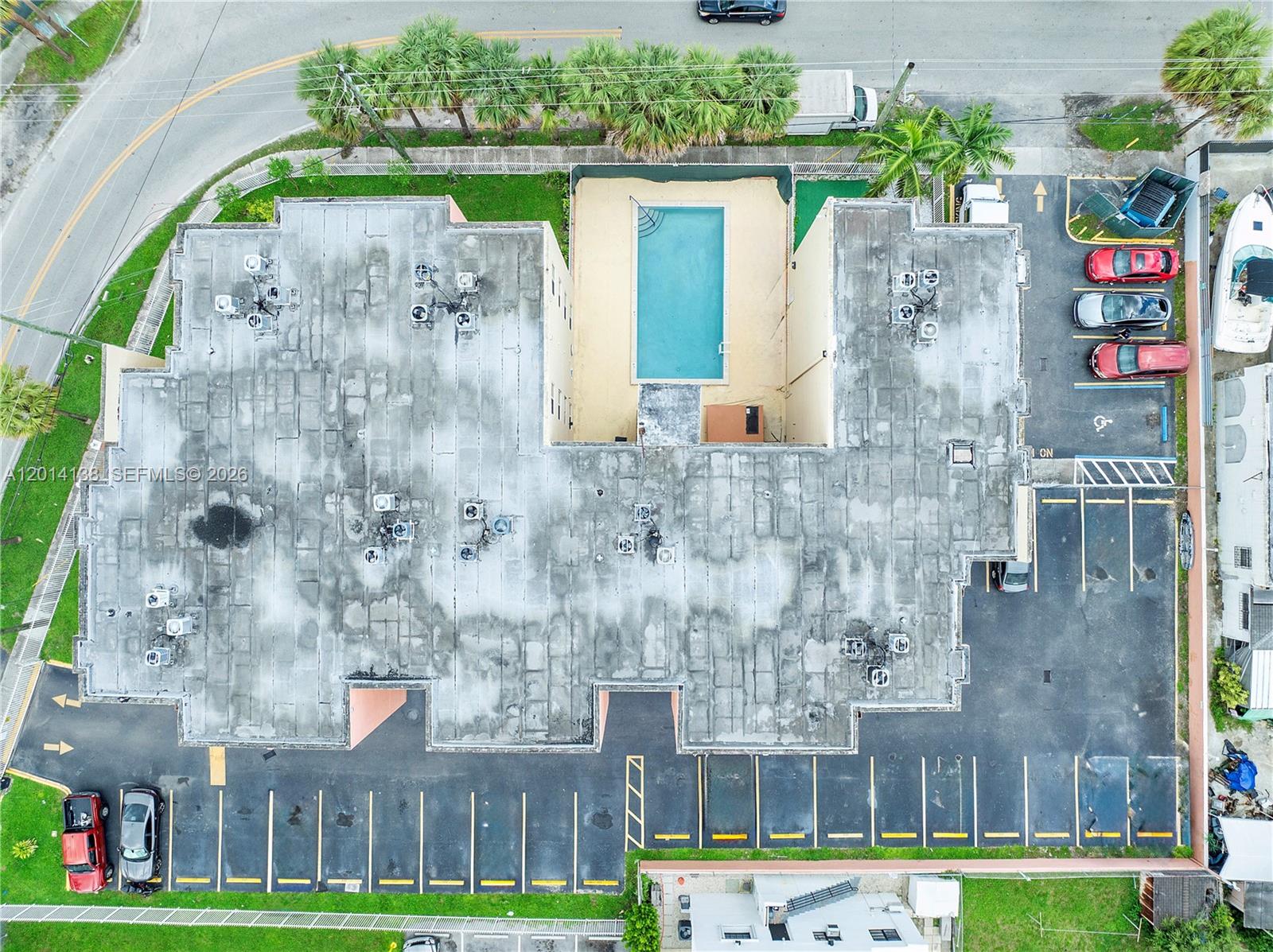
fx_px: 882
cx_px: 636
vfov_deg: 56.7
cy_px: 476
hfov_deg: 71.6
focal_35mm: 24
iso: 100
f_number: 2.8
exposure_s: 1/500
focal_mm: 12.29
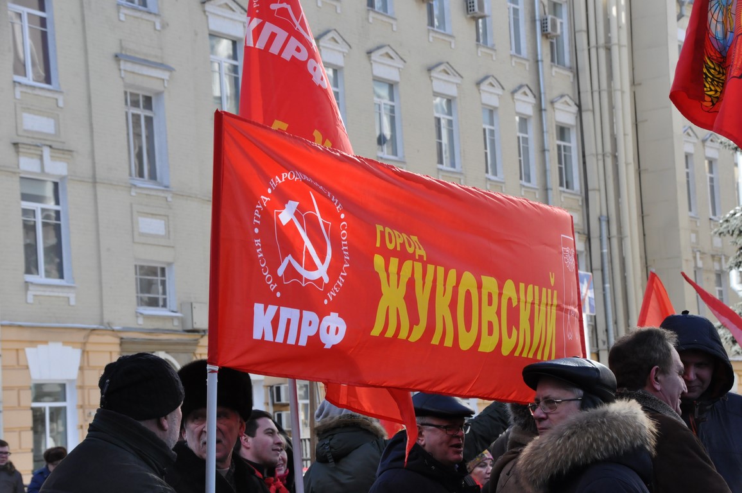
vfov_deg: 12.1
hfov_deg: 18.2
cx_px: 371
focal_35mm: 112
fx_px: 2316
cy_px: 246
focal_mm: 75
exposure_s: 1/500
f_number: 11
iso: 1000
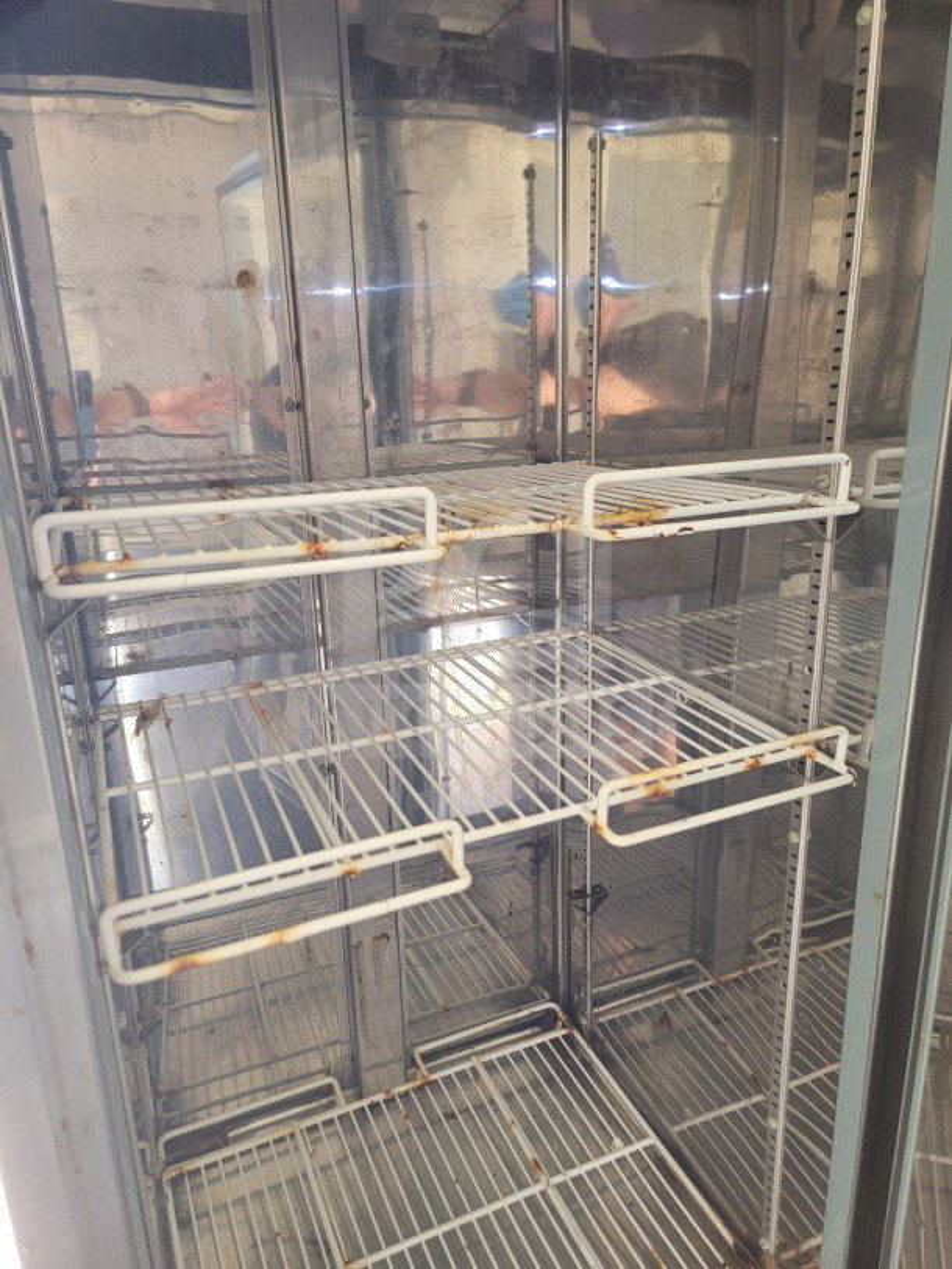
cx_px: 476
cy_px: 634
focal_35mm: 24
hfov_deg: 56.8
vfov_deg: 71.6
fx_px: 880
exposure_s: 1/120
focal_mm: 6.7
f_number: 1.8
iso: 250
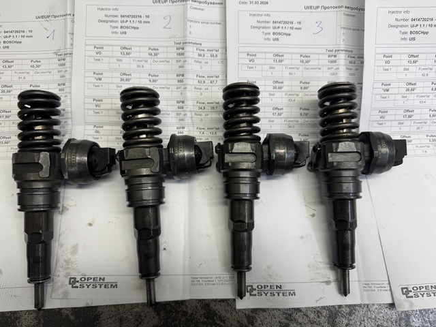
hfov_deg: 71.6
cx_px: 218
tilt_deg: -73.6
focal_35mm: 24
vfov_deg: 56.8
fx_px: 302
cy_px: 164
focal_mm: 6.76
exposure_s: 1/164
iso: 64
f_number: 1.78
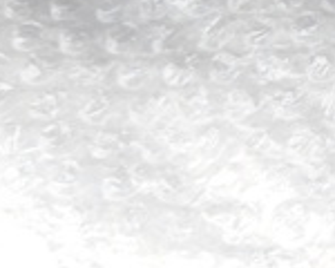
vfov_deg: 10.4
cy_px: -67
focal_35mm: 146
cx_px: 701
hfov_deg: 11.6
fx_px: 1448
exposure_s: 1/136
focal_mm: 5.35
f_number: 1.7
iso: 80
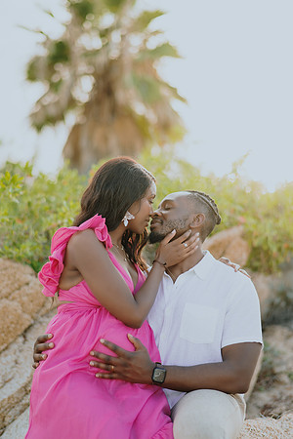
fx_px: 708
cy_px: 220
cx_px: 146
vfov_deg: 34.5
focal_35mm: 58
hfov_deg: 23.4
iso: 100
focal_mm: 58
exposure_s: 1/800
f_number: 1.8
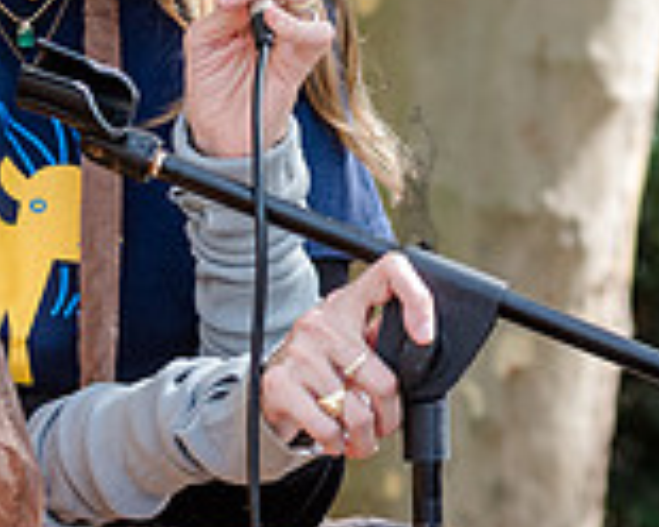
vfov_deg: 4.8
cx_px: -136
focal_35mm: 323
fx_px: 6300
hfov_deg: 6.0
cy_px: -28
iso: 1000
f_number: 5
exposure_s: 1/500
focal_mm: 92
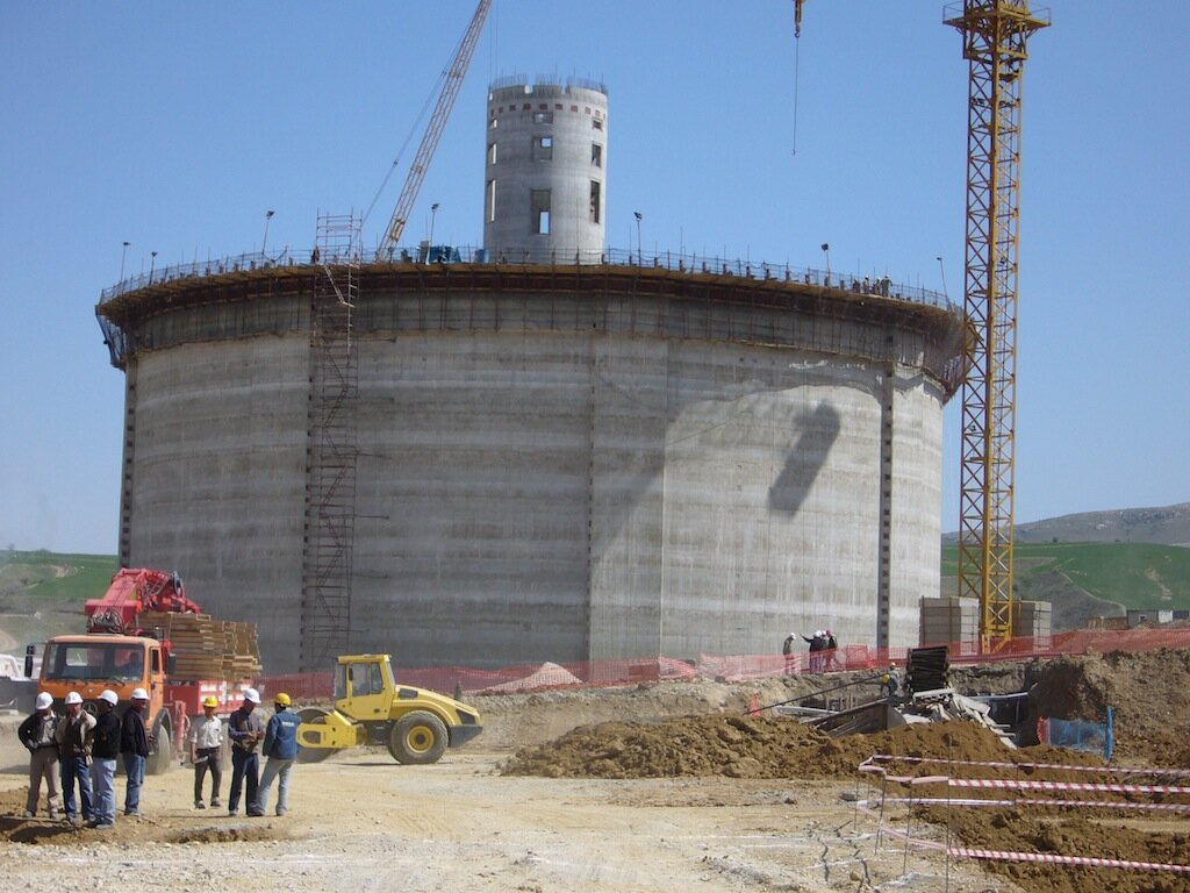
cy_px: 446
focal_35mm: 79
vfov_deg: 18.7
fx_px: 2716
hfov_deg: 24.7
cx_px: 595
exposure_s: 1/640
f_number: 4.3
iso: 80
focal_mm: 13
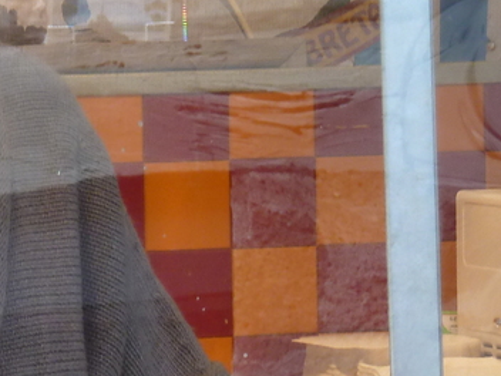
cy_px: 310
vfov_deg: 4.5
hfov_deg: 6.0
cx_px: -290
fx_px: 4733
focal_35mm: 327
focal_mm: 15.8
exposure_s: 1/40
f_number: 4.3
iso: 125
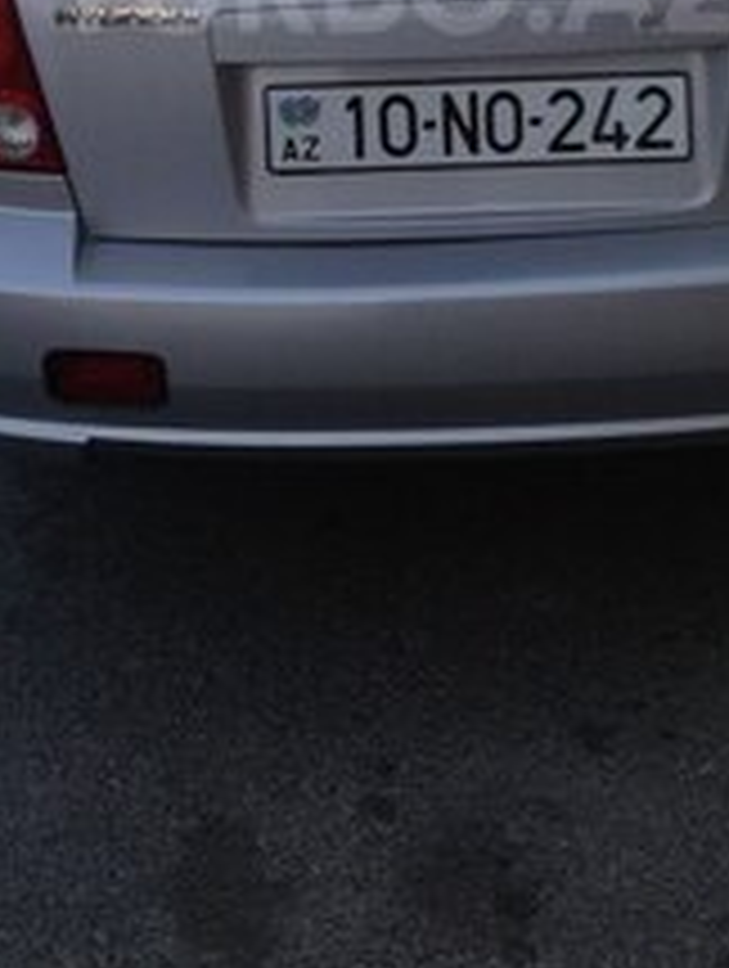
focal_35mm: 76
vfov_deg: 24.4
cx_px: 396
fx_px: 2128
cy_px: -18
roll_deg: +1.2
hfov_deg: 19.4
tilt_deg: -15.2
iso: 50
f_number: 2.4
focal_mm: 4.12
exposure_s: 1/577
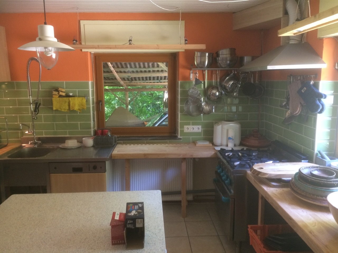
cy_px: 126
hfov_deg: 61.7
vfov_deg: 48.2
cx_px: 169
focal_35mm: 29
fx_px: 283
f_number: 2.2
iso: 200
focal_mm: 4.15
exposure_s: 1/33
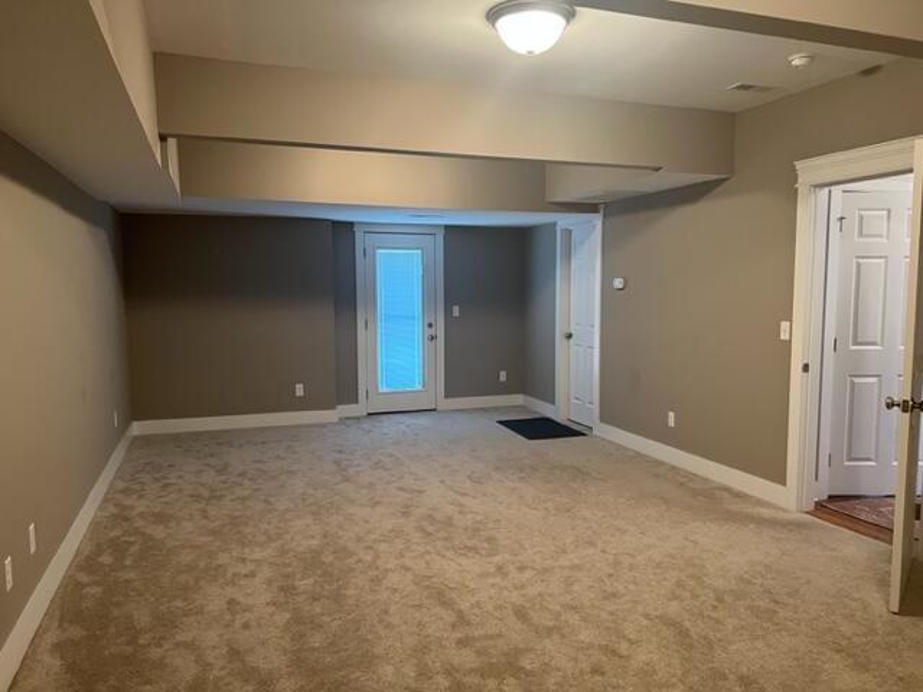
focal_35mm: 26
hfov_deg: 67.3
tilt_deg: -5.5
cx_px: 462
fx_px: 693
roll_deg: +0.3
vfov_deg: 53.1
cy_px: 346
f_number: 1.5
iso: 250
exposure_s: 1/60
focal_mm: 5.7
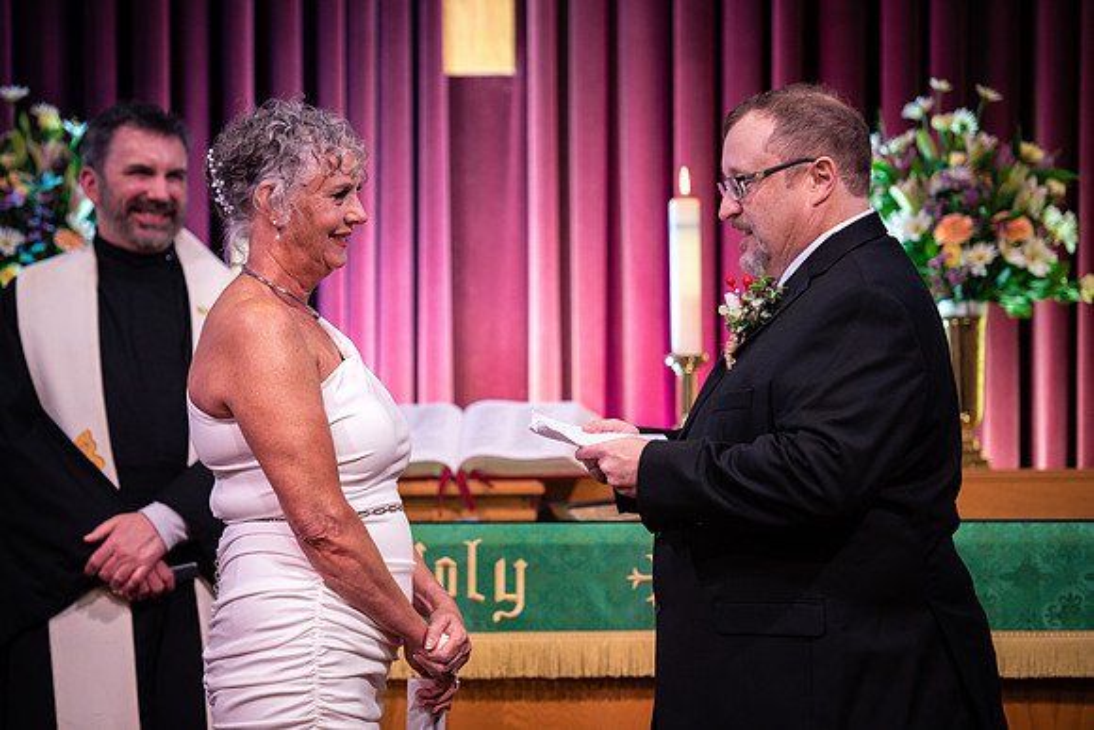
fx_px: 4708
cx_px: 537
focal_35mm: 155
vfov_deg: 8.9
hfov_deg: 13.3
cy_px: 365
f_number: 2.8
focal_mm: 150
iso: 800
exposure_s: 1/200
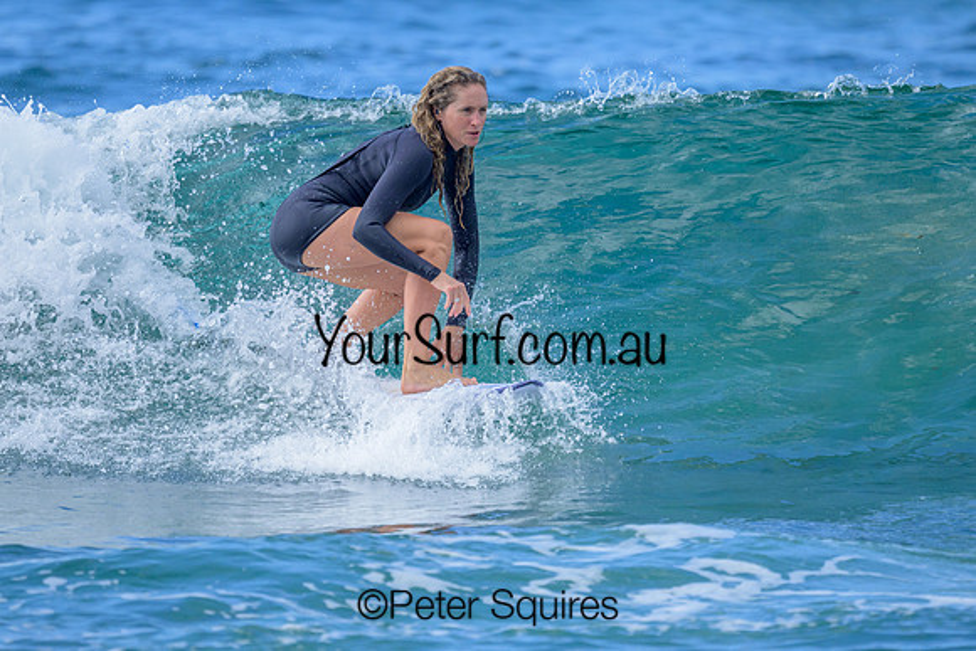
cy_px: 278
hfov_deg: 2.1
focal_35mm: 965
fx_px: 26166
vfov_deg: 1.4
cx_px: 459
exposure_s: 1/2000
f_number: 6.3
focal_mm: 800
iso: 640
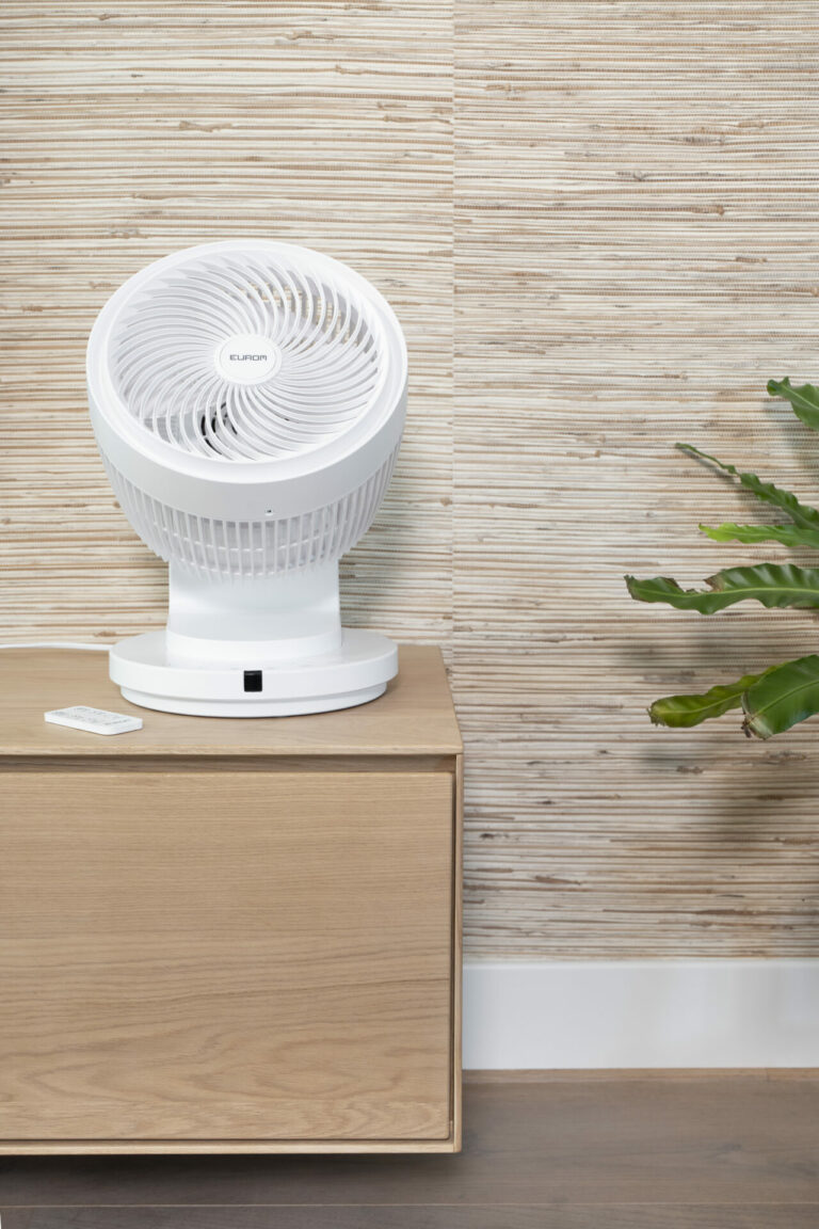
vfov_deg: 46.2
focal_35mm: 42
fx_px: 1440
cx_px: 410
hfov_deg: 31.7
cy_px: 614
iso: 320
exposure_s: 1/8
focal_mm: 42.2
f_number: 5.6
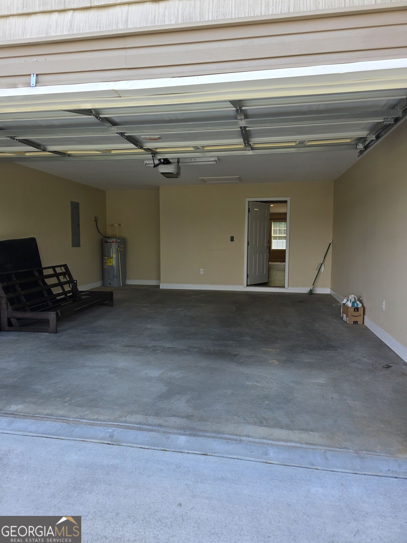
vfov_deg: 73.9
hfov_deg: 58.9
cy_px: 272
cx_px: 204
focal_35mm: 23
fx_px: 361
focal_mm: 6.3
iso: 32
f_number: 1.7
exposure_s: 1/180
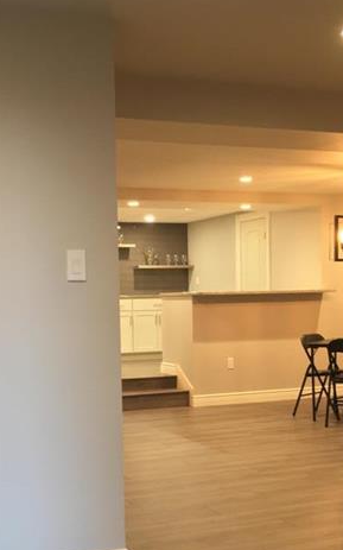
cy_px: 366
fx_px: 763
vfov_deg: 39.1
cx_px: 125
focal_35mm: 51
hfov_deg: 25.2
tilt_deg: -4.7
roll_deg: +1.7
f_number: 2.2
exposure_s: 1/30
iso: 160
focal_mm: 4.15
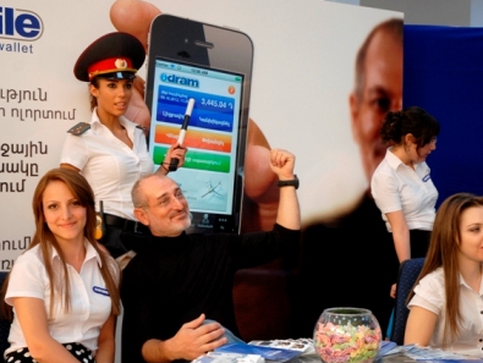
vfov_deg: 20.5
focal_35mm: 72
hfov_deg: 27.0
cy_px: 182
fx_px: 1006
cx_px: 259
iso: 500
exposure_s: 1/90
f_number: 4.2
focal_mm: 44
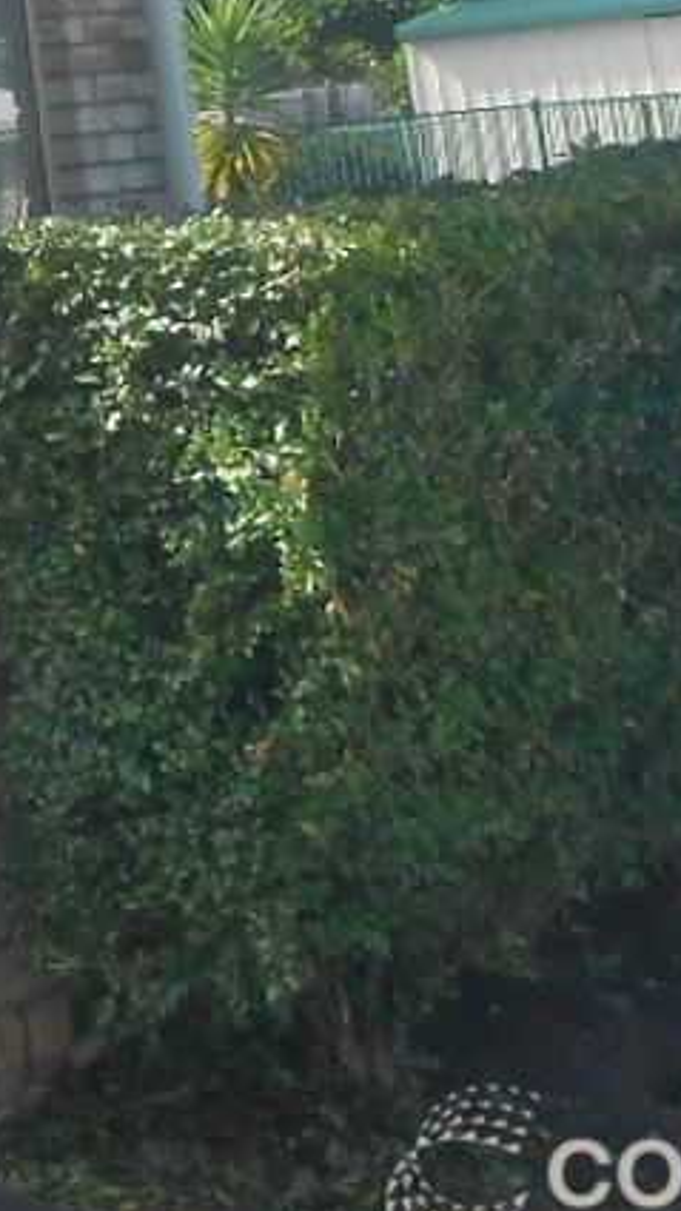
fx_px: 3211
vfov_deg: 20.0
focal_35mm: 100
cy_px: -246
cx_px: -1026
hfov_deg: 10.3
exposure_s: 1/320
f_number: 3.5
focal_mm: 4.6
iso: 80
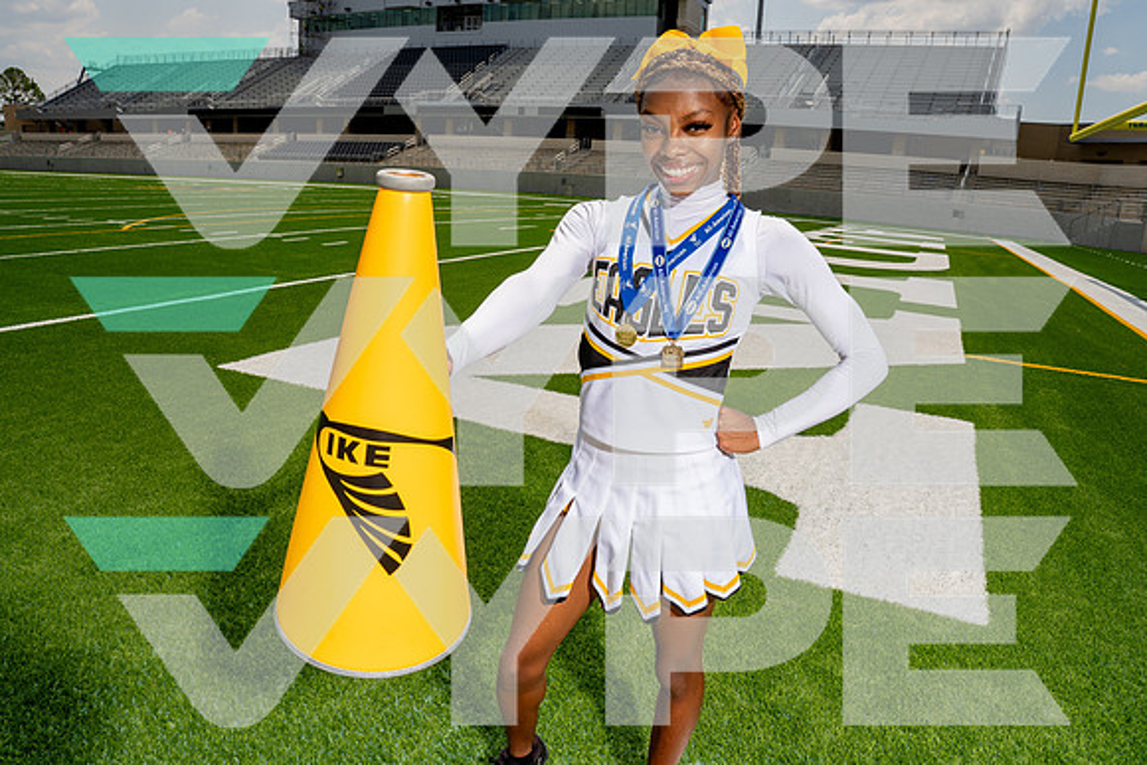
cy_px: 382
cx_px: 574
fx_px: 781
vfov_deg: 52.2
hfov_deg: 72.6
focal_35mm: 24
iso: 100
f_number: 13
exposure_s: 1/250
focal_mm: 23
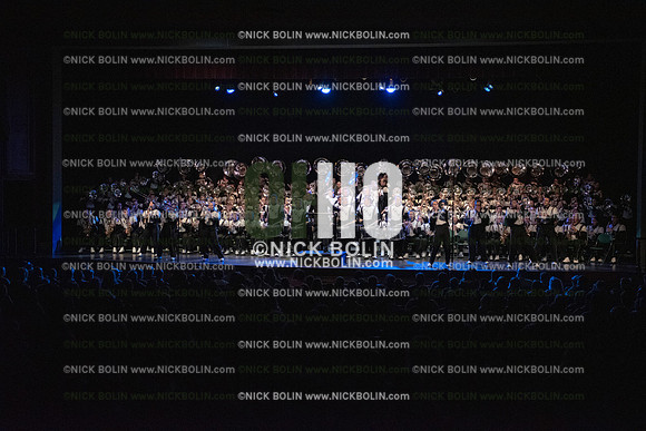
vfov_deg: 26.0
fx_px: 933
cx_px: 323
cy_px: 216
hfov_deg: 38.2
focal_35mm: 52
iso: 10000
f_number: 2.8
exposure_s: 1/2500
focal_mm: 52
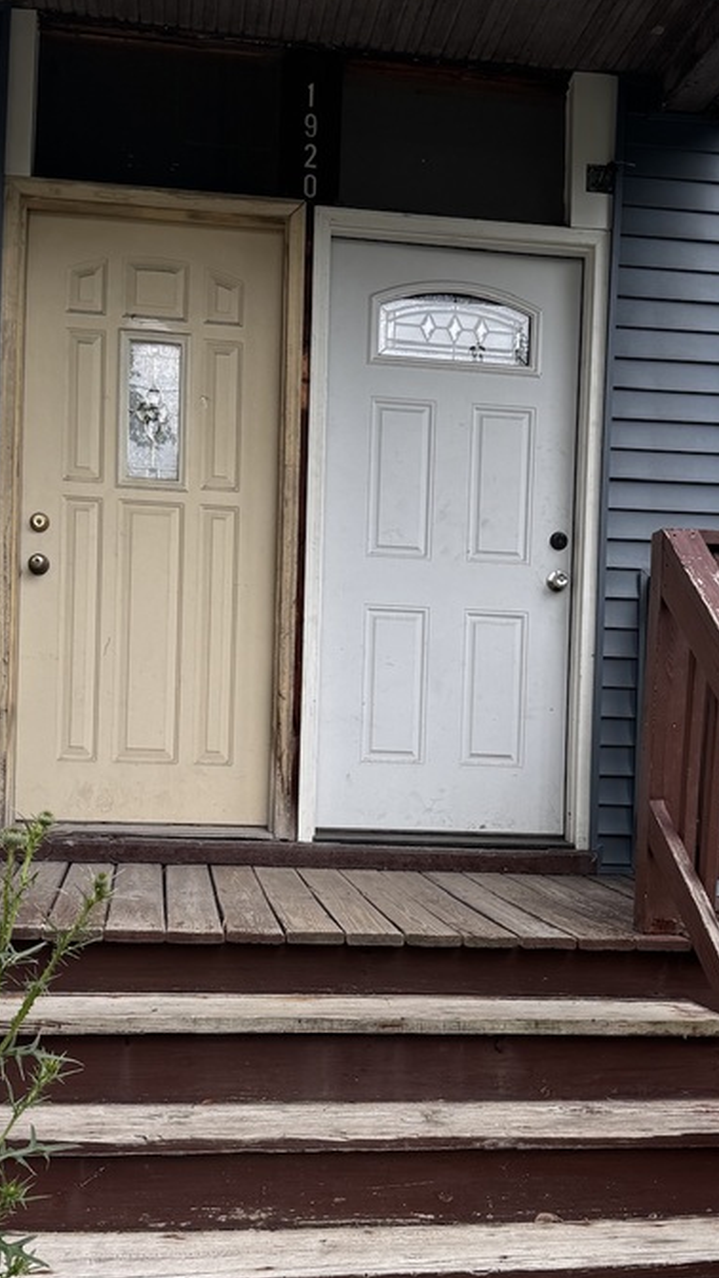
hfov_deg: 28.3
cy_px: 774
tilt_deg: -0.6
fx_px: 1424
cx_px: 386
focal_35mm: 42
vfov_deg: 48.0
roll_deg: -1.3
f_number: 1.78
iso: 80
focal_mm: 6.76
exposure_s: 1/671
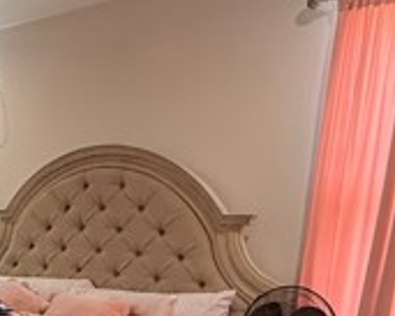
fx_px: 597
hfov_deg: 32.0
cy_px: 314
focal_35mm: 51
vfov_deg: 28.0
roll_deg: -2.1
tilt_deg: -8.4
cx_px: -49
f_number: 2.2
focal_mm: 2.22
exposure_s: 1/120
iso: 250
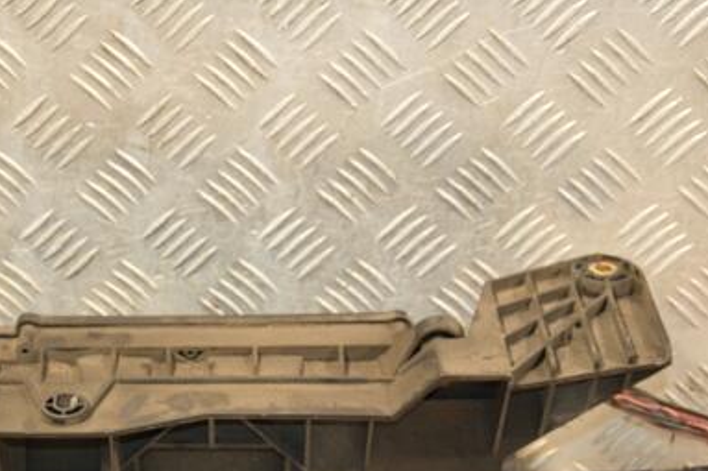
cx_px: 270
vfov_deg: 12.9
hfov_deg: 19.3
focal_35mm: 106
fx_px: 2079
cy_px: 325
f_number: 4.8
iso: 800
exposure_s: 1/100
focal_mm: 45
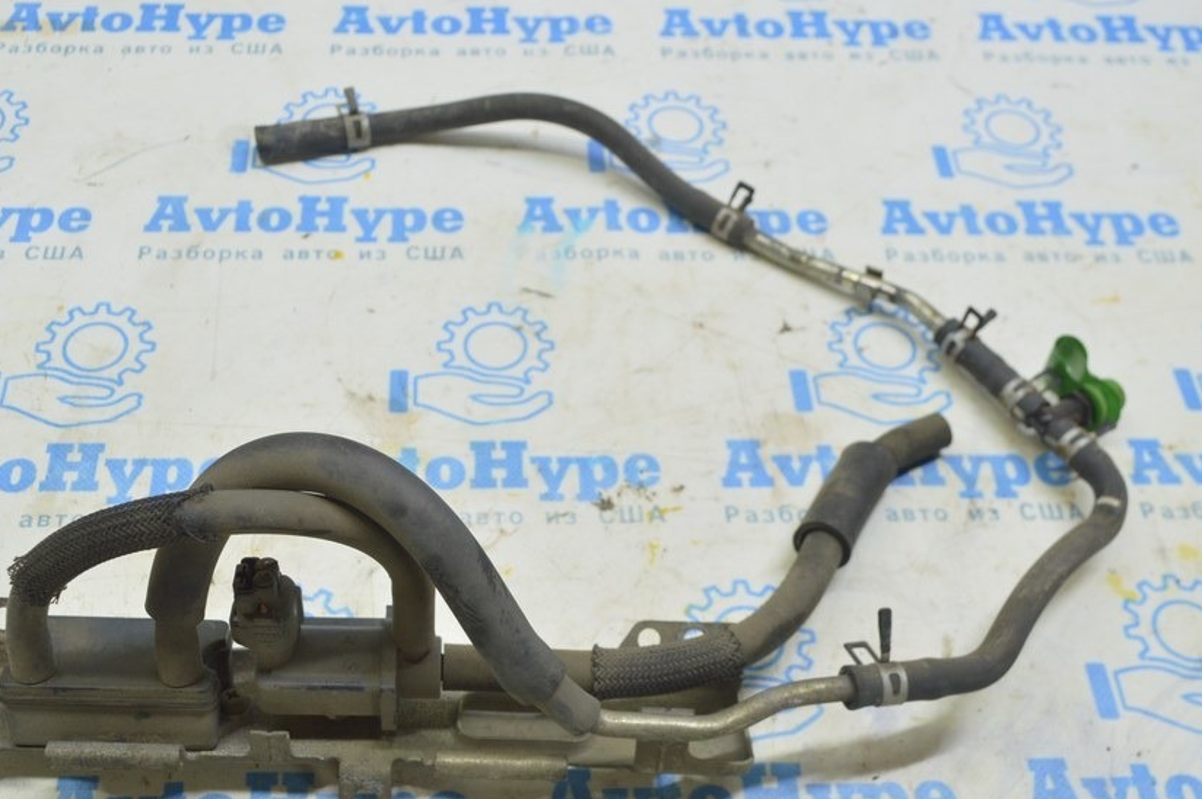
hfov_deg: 47.2
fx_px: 1368
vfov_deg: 32.5
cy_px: 461
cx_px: 499
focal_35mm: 41
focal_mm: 22
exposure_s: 1/20
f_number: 5.6
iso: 400
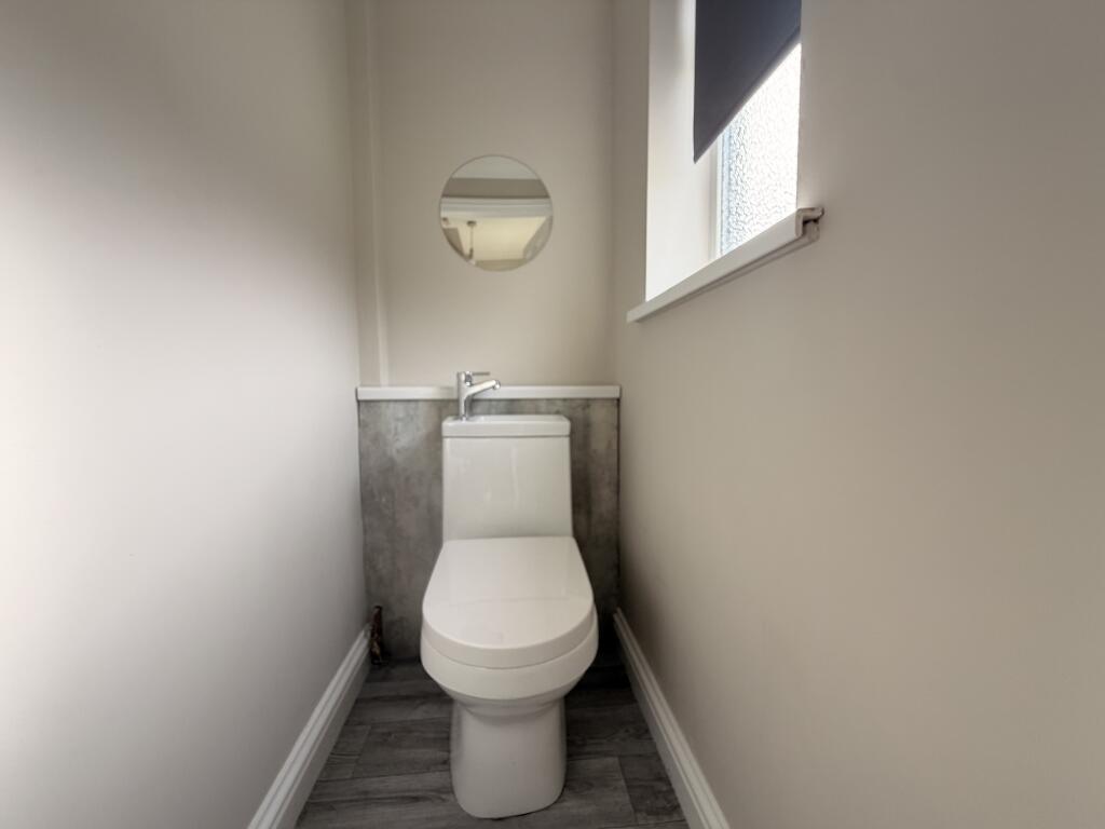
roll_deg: +0.4
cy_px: 414
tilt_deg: -4.4
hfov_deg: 102.1
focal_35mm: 14
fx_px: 447
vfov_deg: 85.7
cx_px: 552
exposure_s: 1/121
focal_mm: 2.22
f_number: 2.2
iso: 125
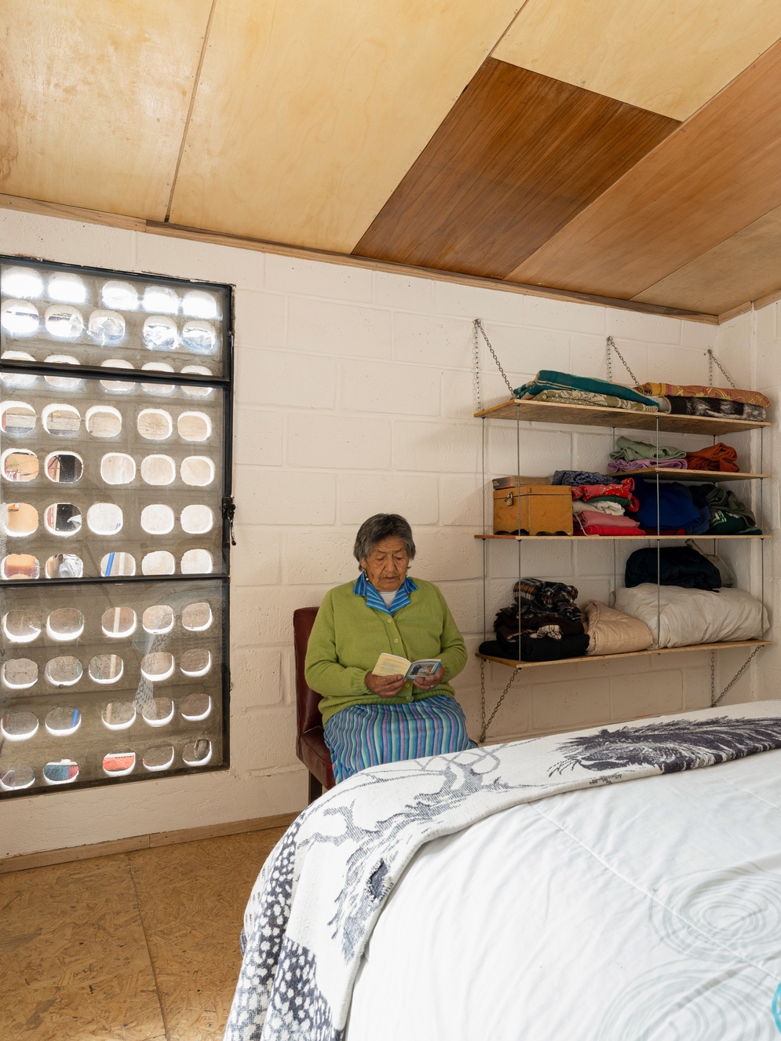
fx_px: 872
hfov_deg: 45.6
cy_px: 519
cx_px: 632
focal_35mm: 29
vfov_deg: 61.7
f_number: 8
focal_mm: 20
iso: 100
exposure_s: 1/13
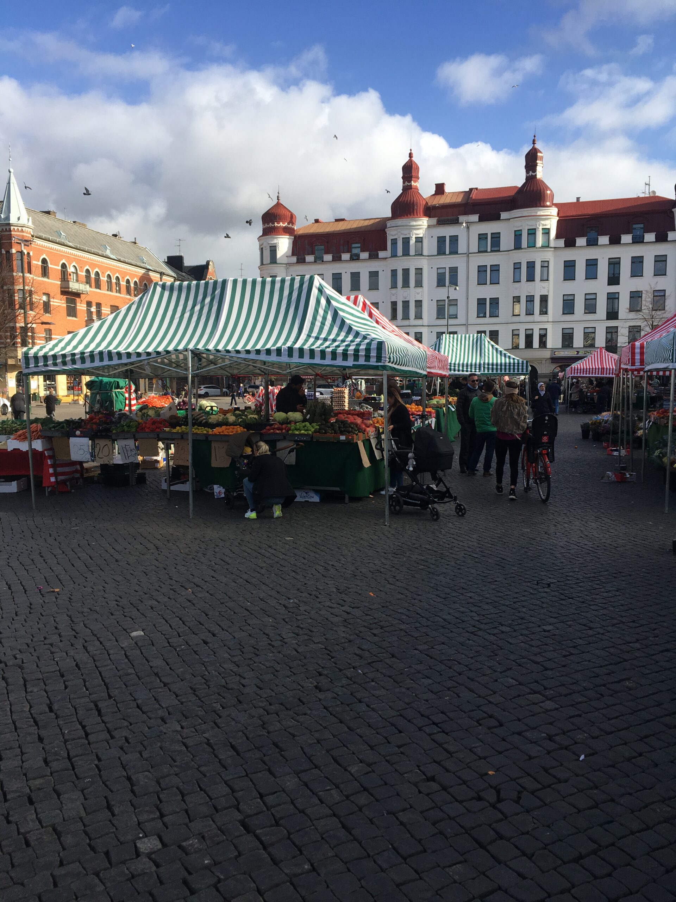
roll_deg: +0.0
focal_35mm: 29
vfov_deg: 61.7
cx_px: 338
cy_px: 451
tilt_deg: -5.4
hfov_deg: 48.2
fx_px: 755
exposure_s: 1/1054
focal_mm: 4.15
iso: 25
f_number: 2.2
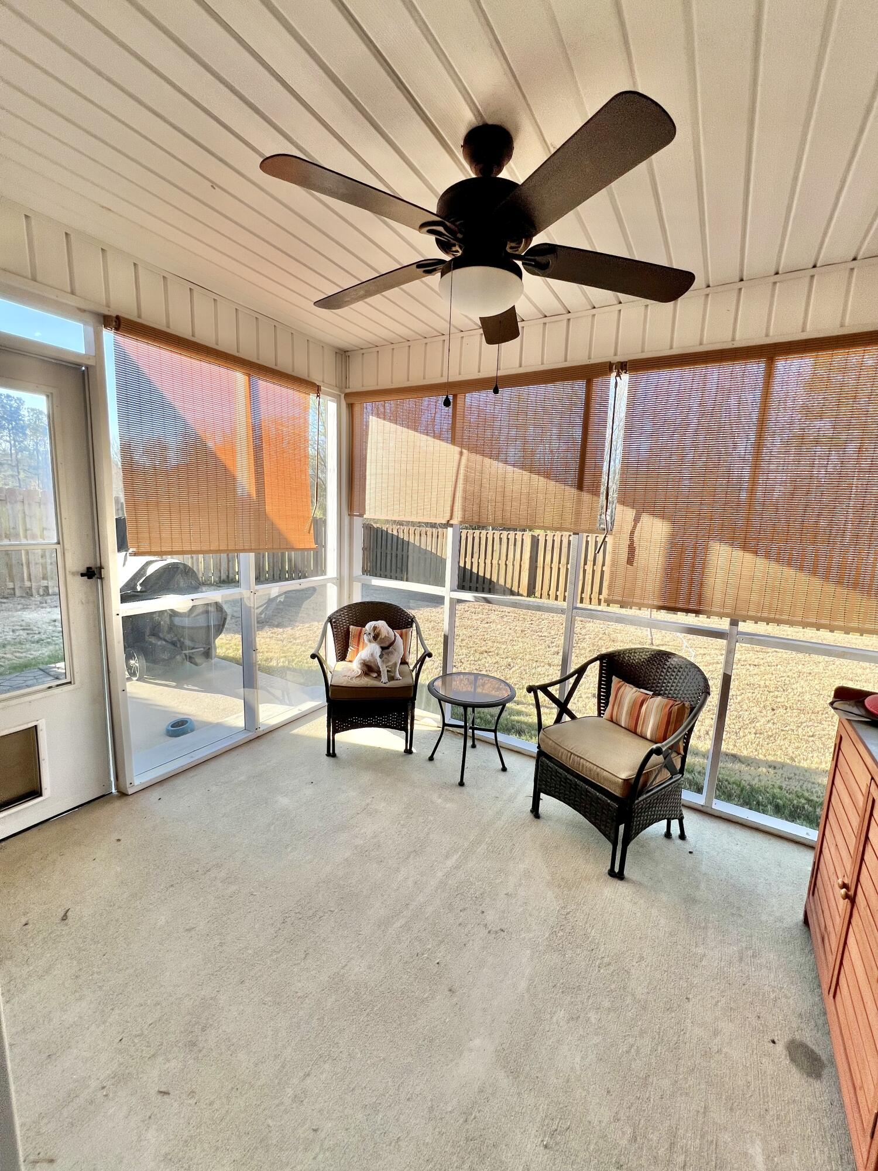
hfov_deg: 89.9
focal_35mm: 13
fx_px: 440
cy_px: 586
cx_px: 439
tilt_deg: -10.1
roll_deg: -1.5
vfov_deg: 106.2
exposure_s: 1/277
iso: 32
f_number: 1.8
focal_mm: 1.57
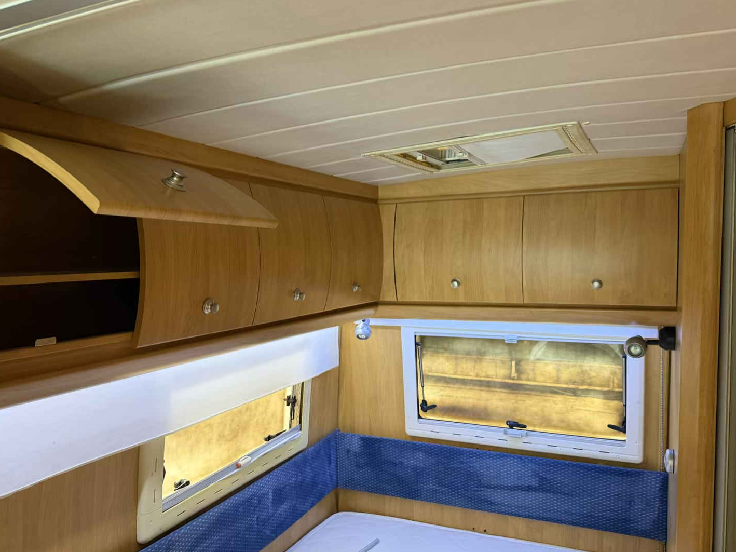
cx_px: 347
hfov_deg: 61.6
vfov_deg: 48.2
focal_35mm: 29
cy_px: 284
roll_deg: -0.3
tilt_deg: -3.6
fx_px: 616
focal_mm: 6.76
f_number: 1.78
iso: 320
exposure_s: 1/60
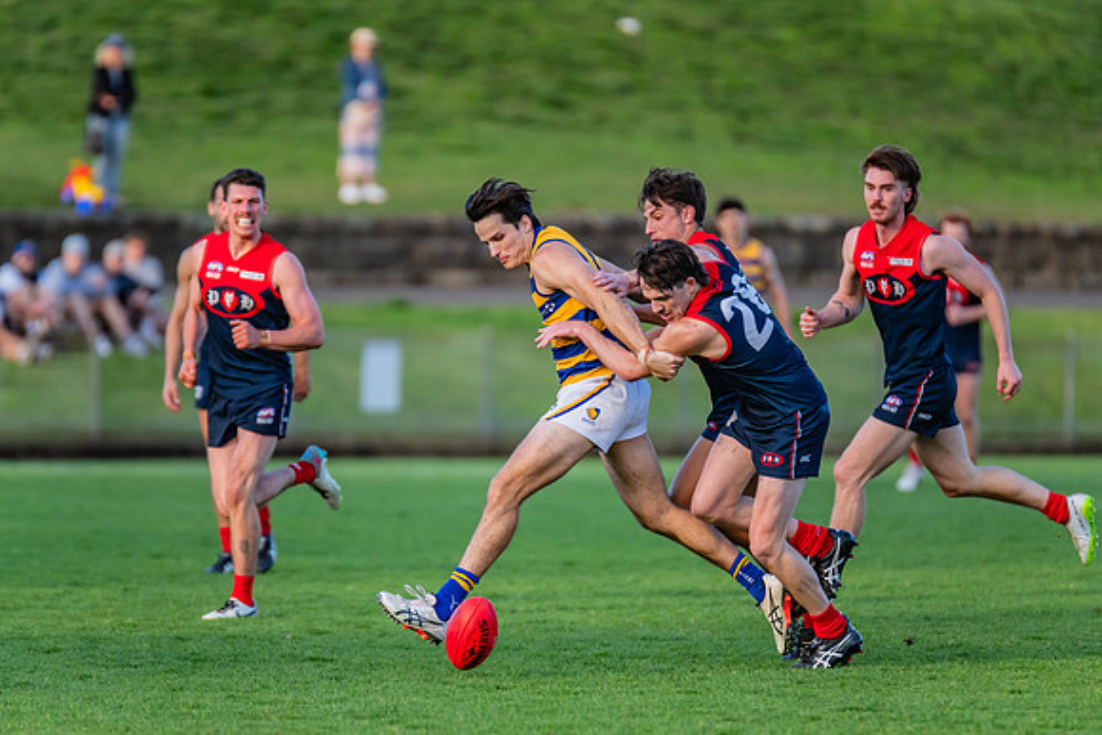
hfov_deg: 4.5
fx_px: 14124
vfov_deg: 3.0
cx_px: 552
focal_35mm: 461
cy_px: 387
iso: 1100
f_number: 4
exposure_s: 1/1250
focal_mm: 420
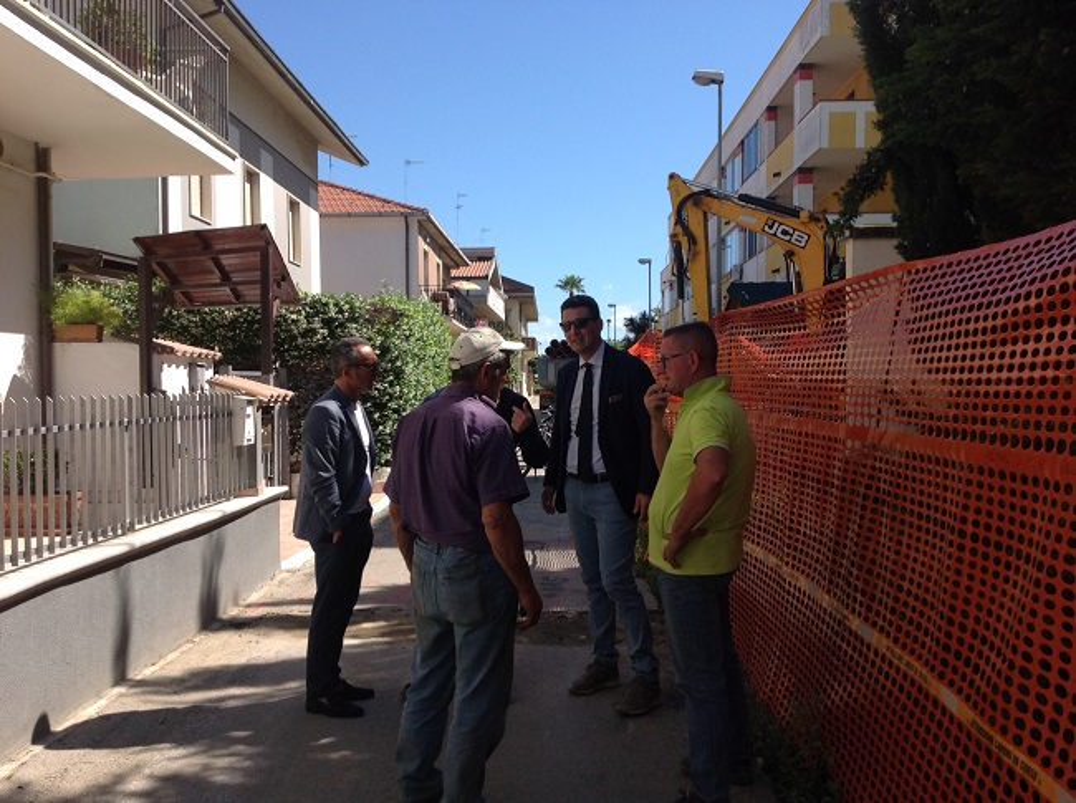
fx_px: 1086
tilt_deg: +2.5
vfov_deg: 40.6
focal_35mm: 35
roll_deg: -0.5
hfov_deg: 52.7
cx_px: 538
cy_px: 402
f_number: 2.4
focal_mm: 4.28
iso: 50
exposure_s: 1/1439
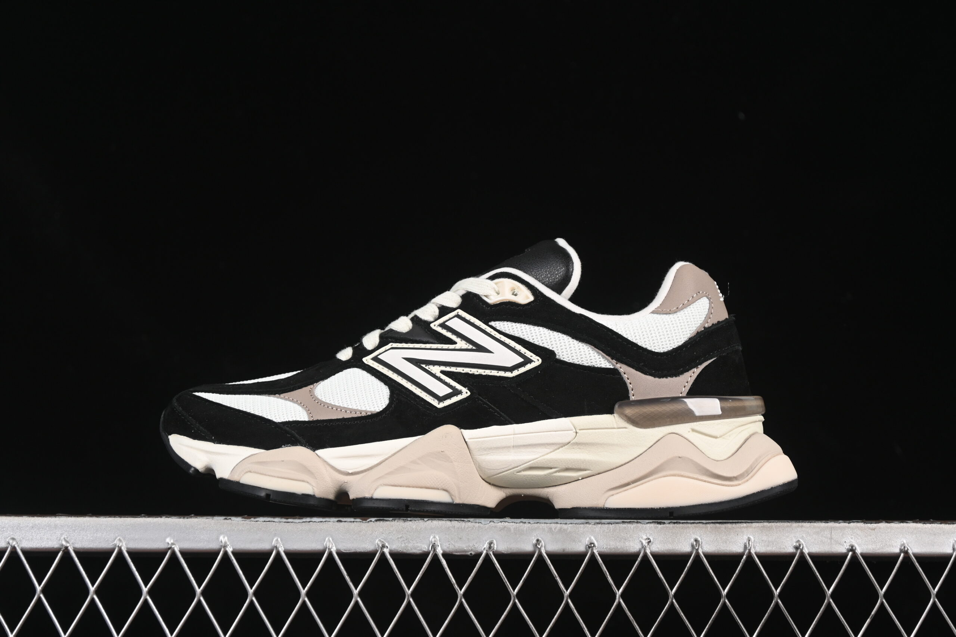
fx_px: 1992
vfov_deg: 18.2
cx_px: 478
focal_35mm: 75
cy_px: 318
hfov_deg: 27.0
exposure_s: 1/60
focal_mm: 50
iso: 160
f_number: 6.3
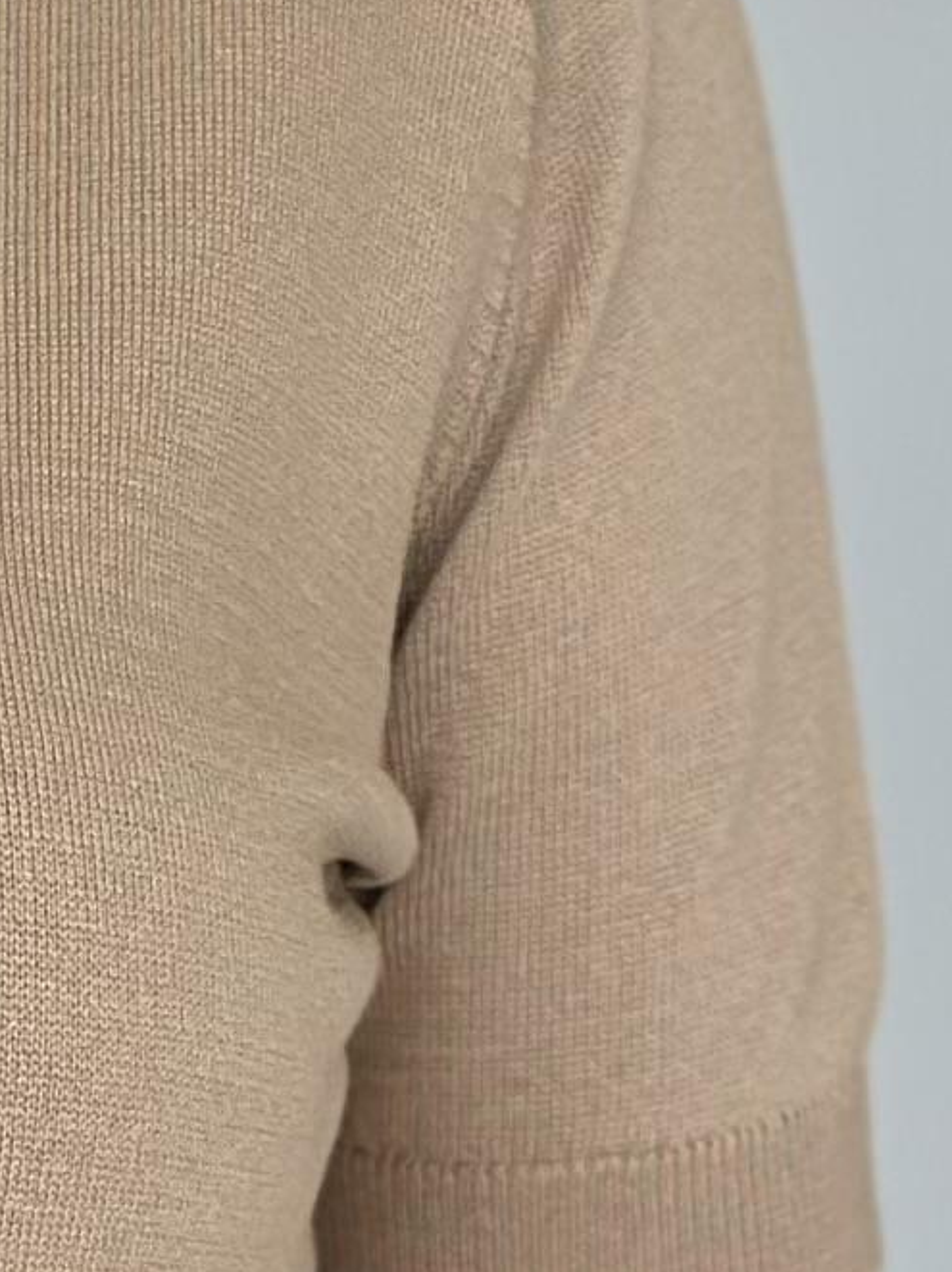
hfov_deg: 5.0
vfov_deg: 6.8
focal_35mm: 293
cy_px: 525
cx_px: -625
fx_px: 10754
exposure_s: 1/100
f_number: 1.78
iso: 64
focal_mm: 6.86
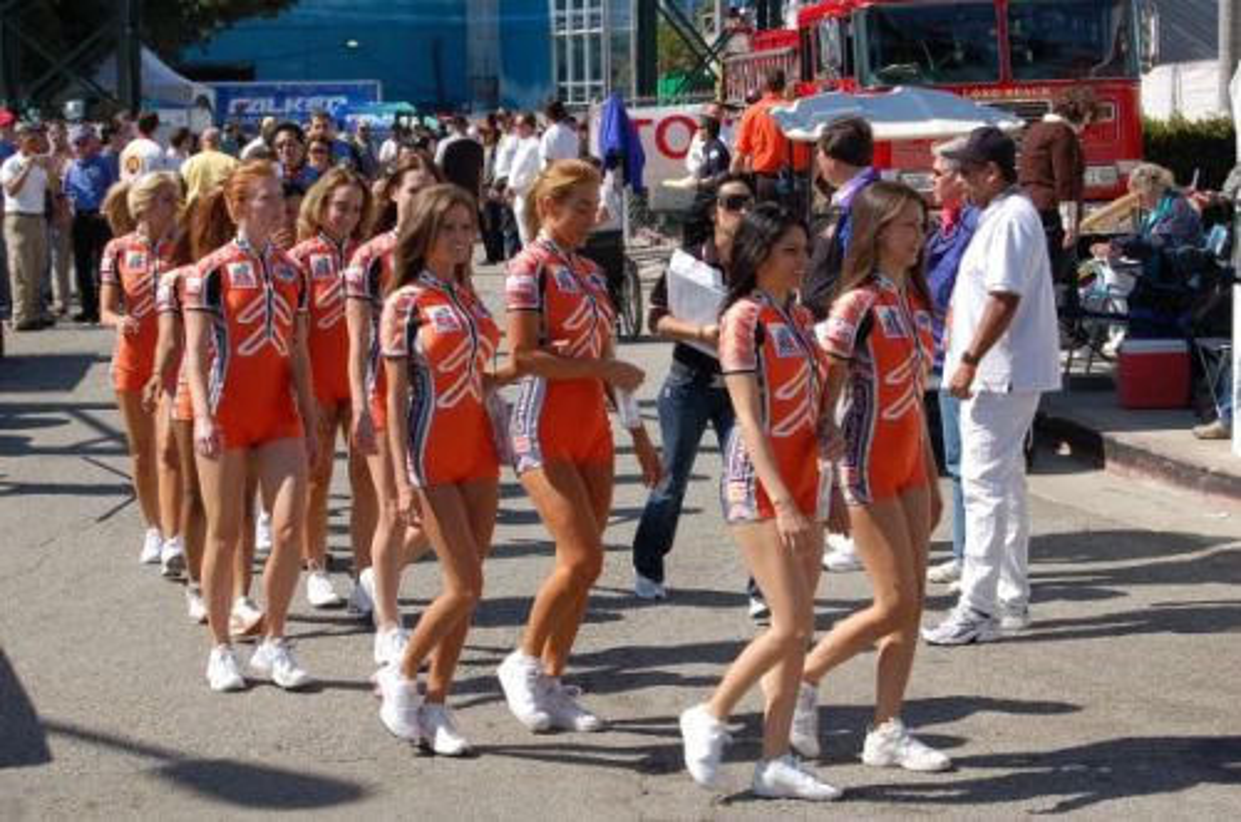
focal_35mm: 82
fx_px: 2838
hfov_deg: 24.7
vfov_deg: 16.5
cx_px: 620
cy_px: 411
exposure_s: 1/320
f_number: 9
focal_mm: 55
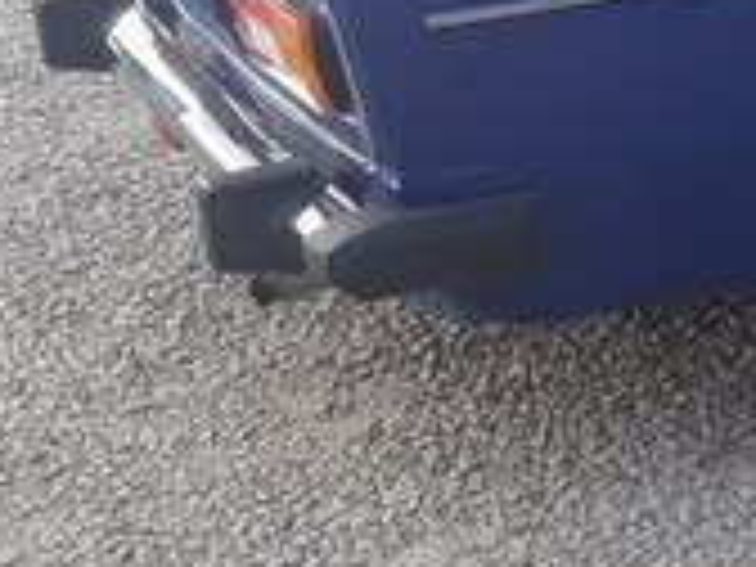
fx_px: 2402
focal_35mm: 110
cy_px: -56
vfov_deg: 13.2
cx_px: 1314
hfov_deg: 15.6
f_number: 1.9
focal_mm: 3.7
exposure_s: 1/100
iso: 64
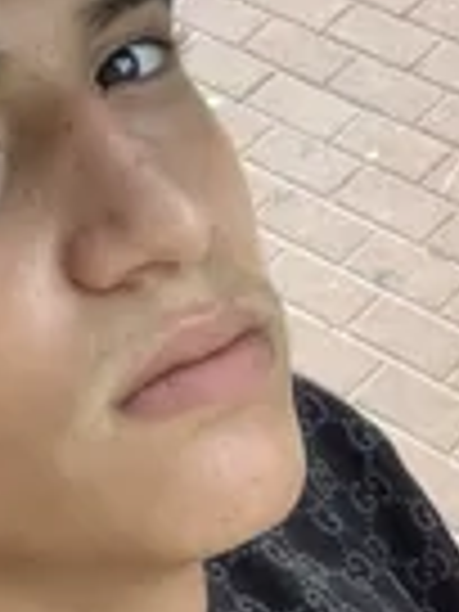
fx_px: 1874
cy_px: 824
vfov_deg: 17.3
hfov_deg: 13.7
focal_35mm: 106
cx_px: 508
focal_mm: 2.87
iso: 64
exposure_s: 1/82
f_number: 2.2
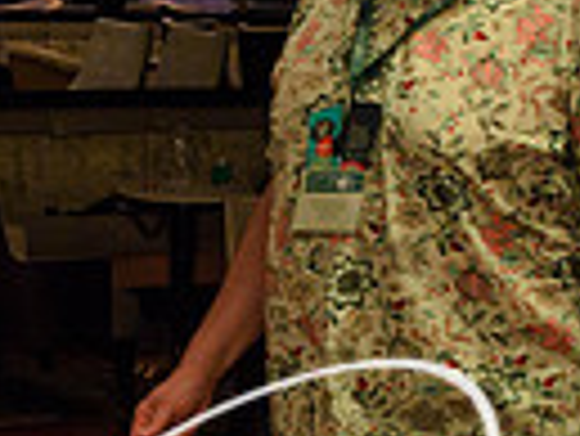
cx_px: -139
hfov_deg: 16.1
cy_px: 187
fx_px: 1962
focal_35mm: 117
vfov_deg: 12.7
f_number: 5
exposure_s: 1/100
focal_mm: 18
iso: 400
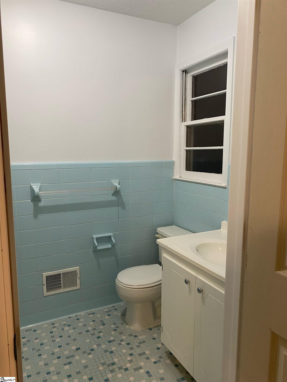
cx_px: 144
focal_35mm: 26
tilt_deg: -6.6
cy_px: 191
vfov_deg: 67.3
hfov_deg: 53.1
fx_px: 287
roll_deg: -1.0
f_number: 1.8
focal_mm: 4.25
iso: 125
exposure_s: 1/60
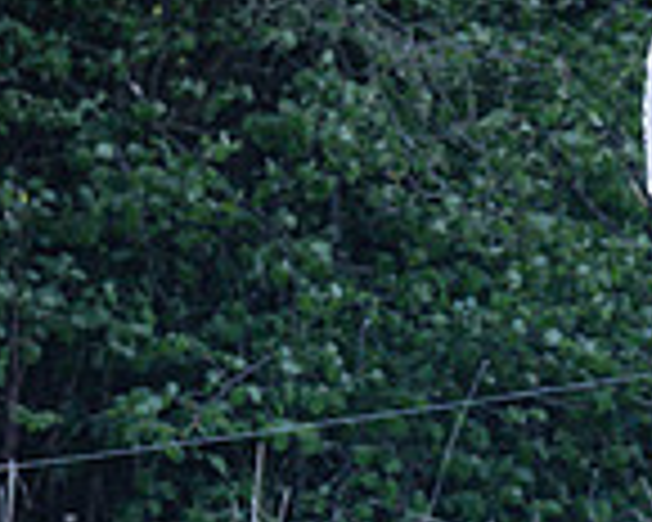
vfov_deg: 1.6
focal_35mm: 965
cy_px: 244
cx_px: 784
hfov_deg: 2.0
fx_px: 18621
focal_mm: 165
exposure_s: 1/800
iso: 400
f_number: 4
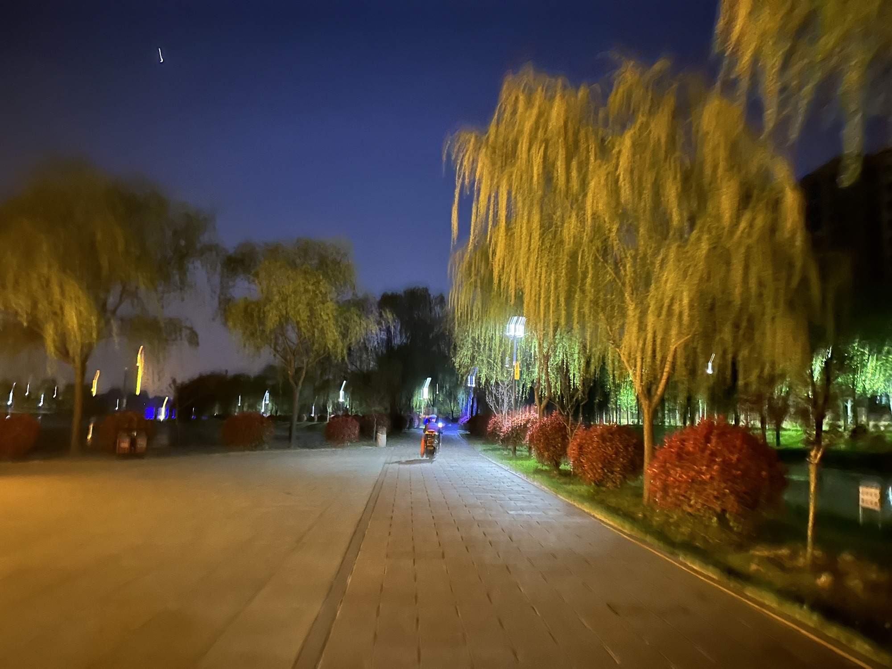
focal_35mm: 24
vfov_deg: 56.8
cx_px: 446
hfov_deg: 71.6
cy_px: 334
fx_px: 618
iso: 4000
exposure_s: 1/9
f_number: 1.78
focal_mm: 6.86
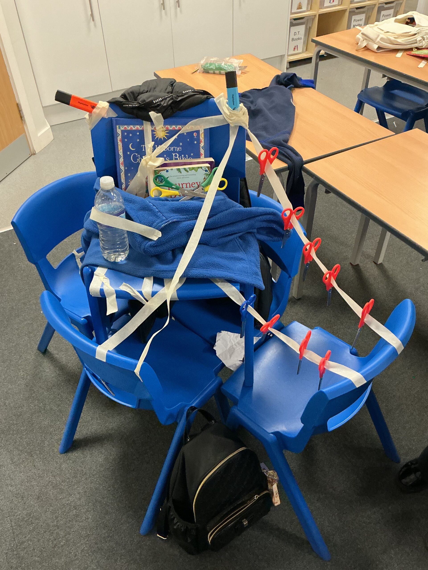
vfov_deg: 61.7
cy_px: 285
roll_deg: +2.4
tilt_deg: -43.4
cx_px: 214
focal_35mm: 29
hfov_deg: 48.2
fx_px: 478
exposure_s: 1/60
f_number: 1.8
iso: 250
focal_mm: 3
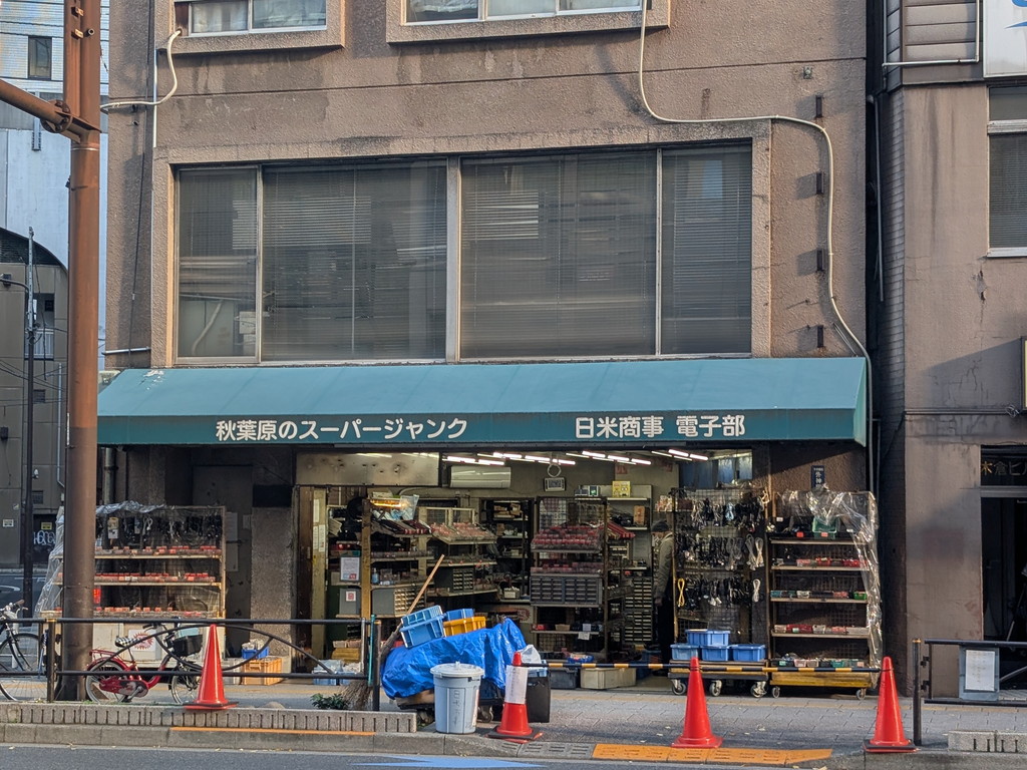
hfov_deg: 38.9
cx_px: 514
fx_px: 1454
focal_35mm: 49
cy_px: 385
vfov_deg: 29.7
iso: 19
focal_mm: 6.9
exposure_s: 1/107
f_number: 1.68
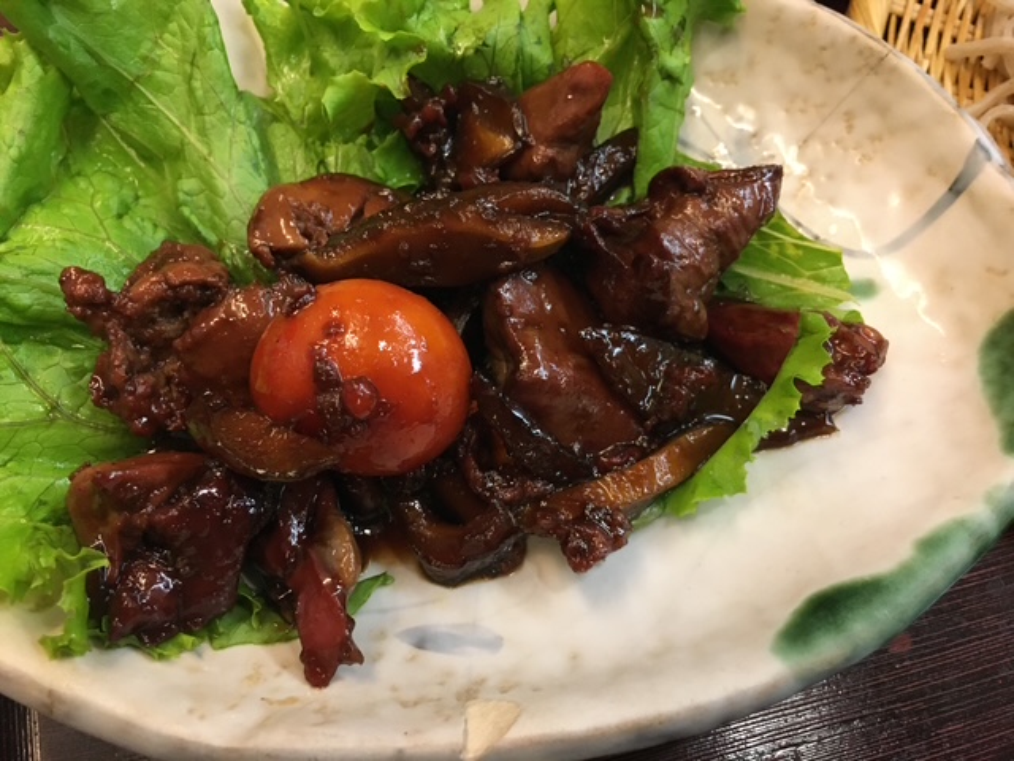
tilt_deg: -66.0
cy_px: 380
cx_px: 507
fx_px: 849
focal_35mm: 29
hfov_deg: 61.7
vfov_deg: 48.2
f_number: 2.2
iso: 200
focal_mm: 4.15
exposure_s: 1/30
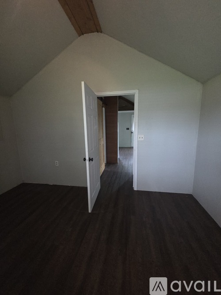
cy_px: 148
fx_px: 111
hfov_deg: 89.9
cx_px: 110
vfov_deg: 106.2
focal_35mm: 13
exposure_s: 1/60
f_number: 2.2
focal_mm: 2.2
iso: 400
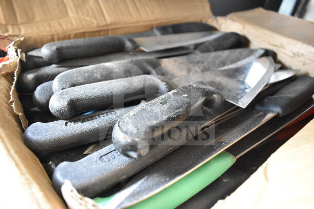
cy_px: 104
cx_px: 157
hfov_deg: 67.4
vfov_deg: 48.0
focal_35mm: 27
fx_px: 236
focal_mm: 18
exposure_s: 1/30
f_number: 3.5
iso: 2200
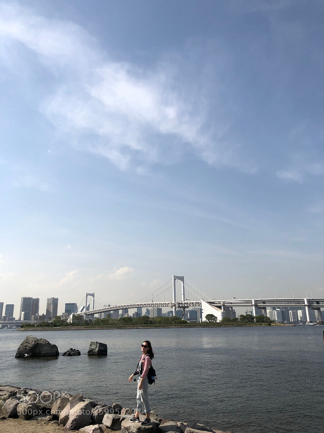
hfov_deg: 49.7
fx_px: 349
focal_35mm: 28
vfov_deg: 63.4
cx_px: 162
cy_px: 216
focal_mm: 4
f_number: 1.8
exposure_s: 1/4000
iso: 25
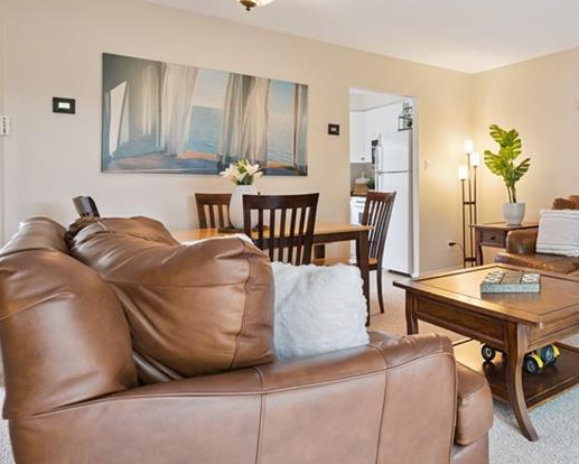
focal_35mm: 26
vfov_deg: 54.7
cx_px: 563
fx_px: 446
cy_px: 191
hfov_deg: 53.7
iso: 200
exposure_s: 1/10
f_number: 8
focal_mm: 14
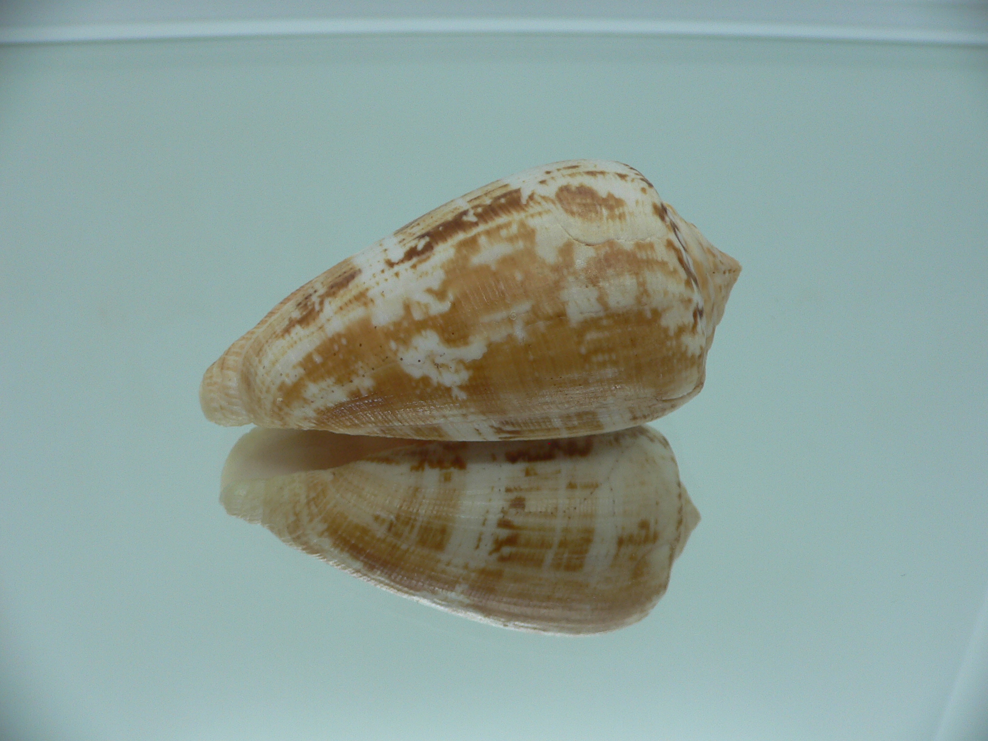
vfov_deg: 40.7
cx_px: 494
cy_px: 370
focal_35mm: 35
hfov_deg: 52.6
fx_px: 999
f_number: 2.8
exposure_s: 1/60
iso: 80
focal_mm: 4.6
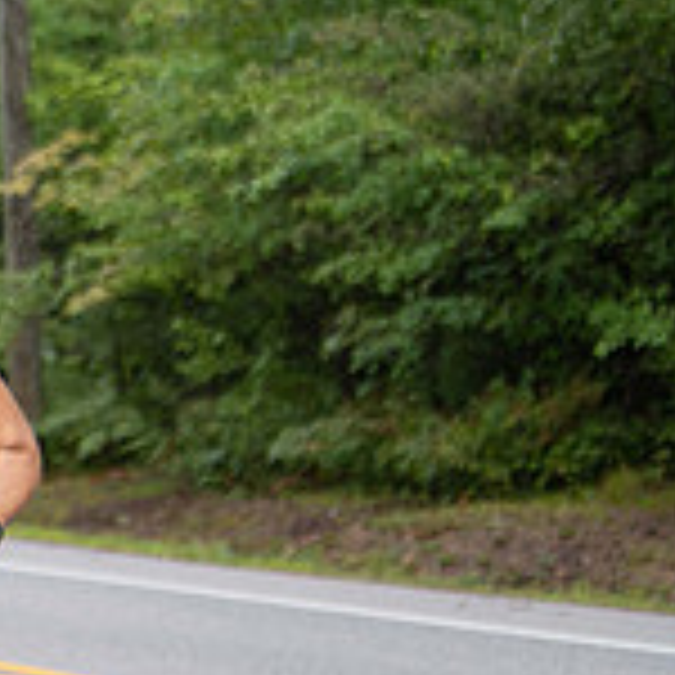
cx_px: -621
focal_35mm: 236
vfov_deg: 7.4
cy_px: 614
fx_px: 5206
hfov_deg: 7.2
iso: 250
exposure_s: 1/400
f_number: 3.5
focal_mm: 72
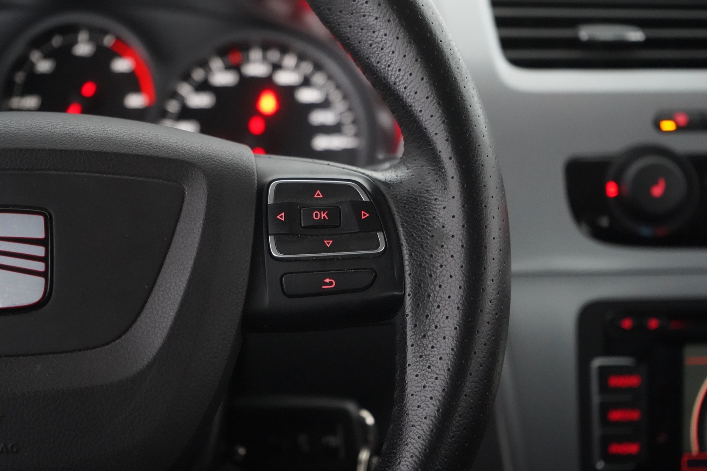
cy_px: 236
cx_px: 354
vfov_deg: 19.5
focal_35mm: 70
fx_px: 1375
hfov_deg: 28.8
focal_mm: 70
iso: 12800
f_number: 5.6
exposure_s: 1/60
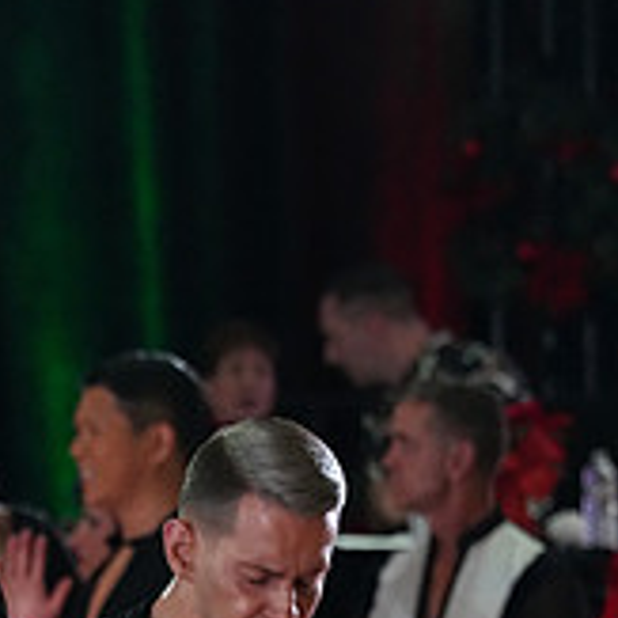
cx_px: 199
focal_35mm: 604
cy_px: 1077
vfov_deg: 2.9
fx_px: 12200
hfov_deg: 2.9
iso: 8000
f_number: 5.6
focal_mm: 200
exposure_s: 1/400
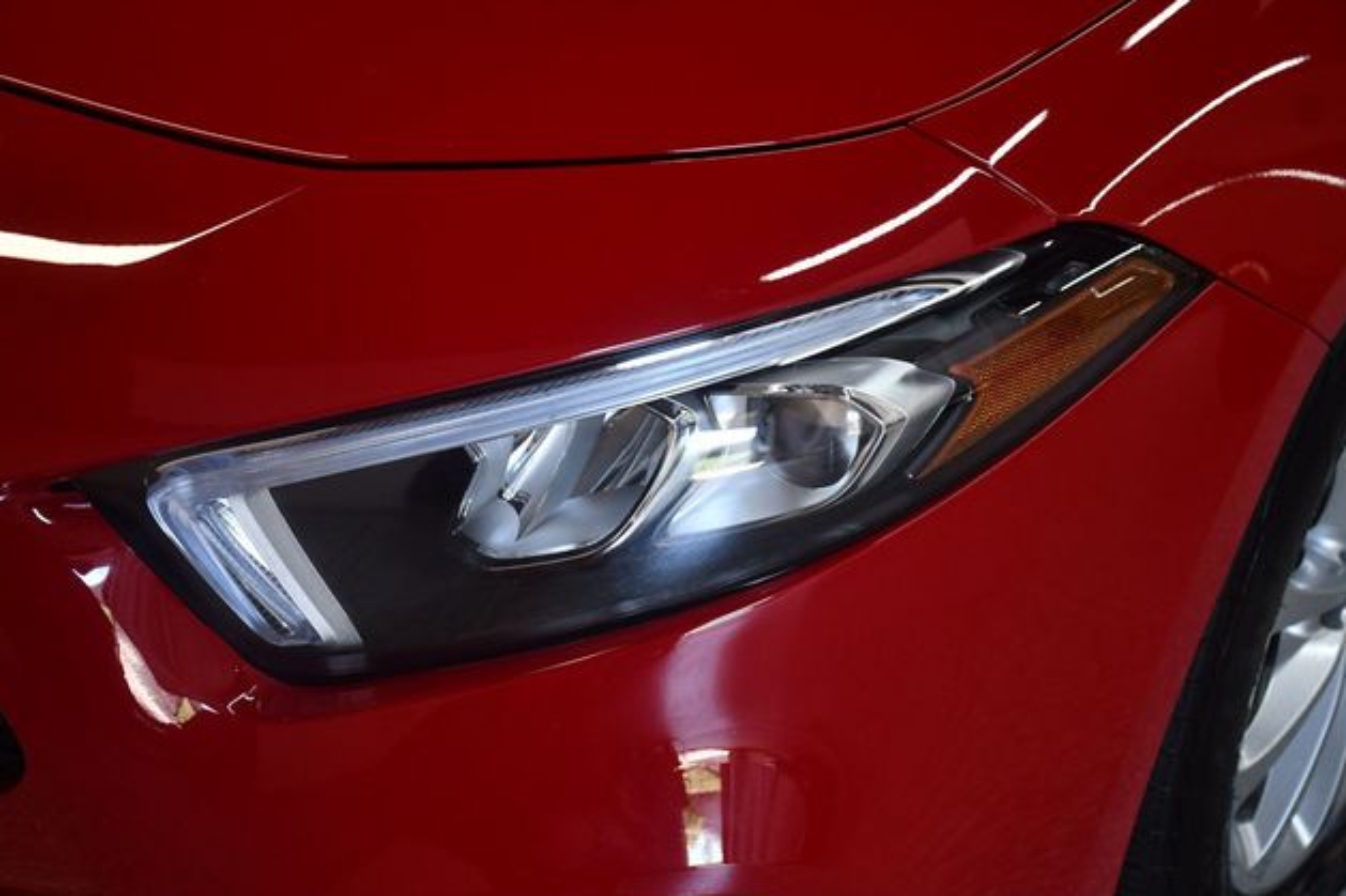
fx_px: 2168
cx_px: 668
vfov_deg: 23.4
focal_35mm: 58
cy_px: 449
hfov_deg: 34.5
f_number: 4.2
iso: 900
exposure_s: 1/125
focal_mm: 38
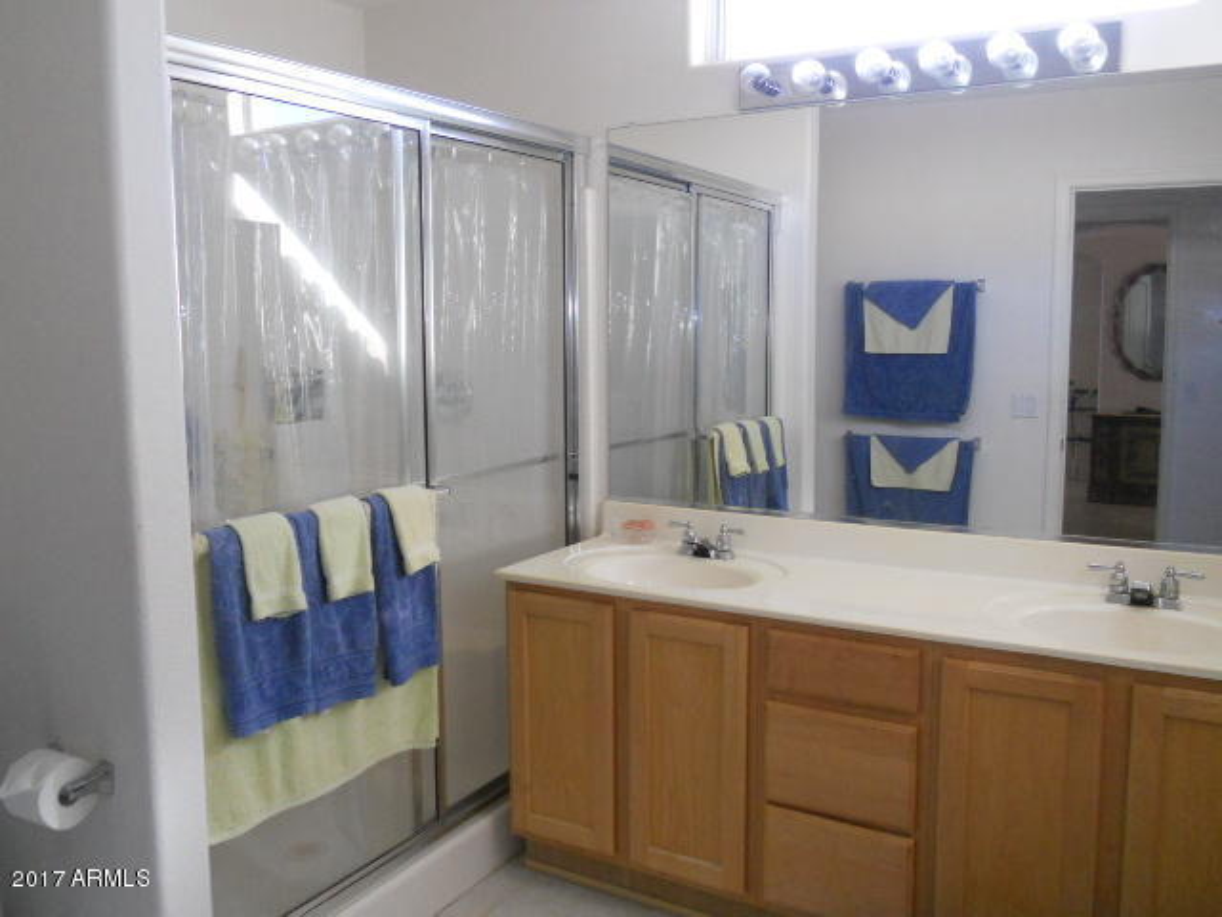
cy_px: 458
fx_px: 1130
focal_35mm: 32
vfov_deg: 44.2
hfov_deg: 56.8
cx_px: 611
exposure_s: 1/40
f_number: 3.5
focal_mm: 5.8
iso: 400
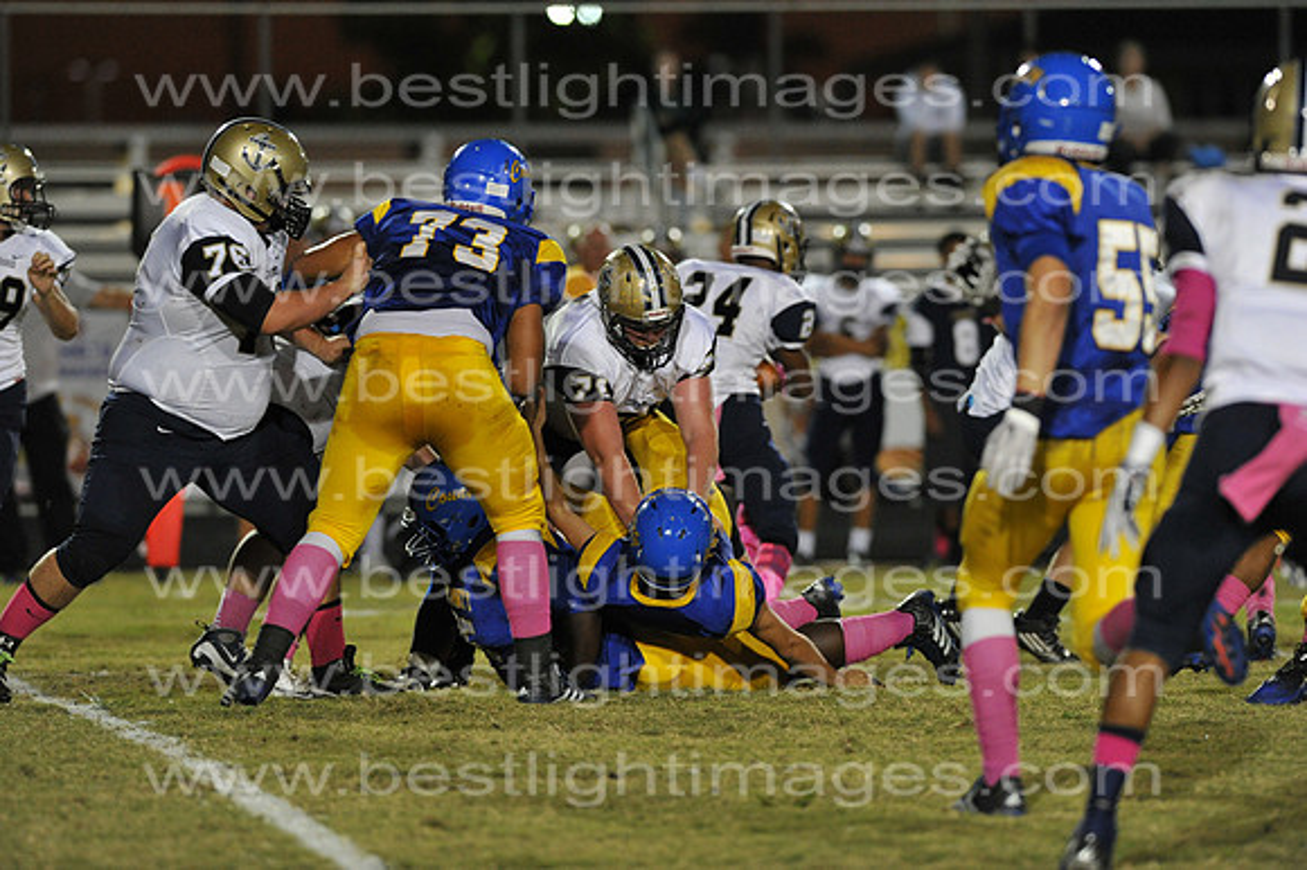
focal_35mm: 300
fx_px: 10885
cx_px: 654
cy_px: 435
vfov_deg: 4.6
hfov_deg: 6.9
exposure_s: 1/500
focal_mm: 300
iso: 5000
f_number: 4
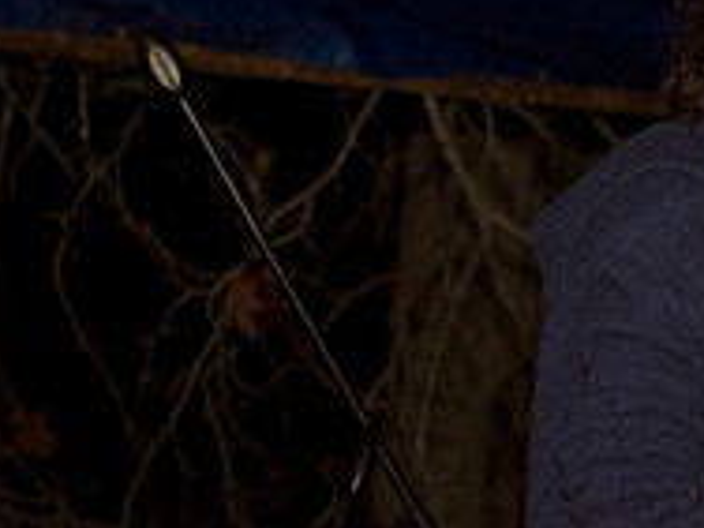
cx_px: 936
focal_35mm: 311
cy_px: 386
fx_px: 6325
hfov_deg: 6.3
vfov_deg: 4.8
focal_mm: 70
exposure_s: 1/30
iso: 800
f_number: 2.8
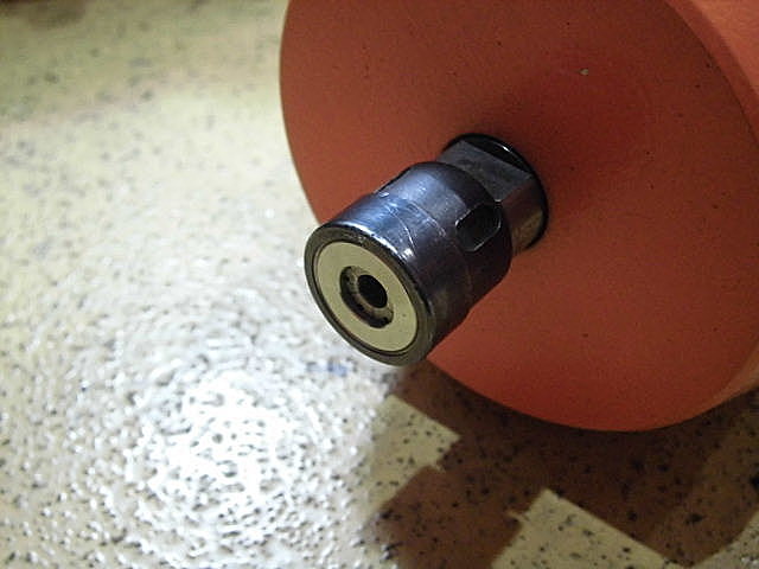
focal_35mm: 47
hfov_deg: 40.4
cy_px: 284
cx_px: 380
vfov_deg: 30.9
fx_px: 1031
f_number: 3.4
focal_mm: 8.3
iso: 400
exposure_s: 1/8
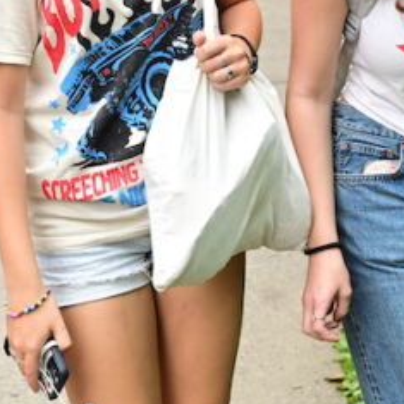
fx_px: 1862
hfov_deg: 12.4
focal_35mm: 141
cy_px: 21
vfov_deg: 12.3
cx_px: 175
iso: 2500
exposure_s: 1/400
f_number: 4
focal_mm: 38
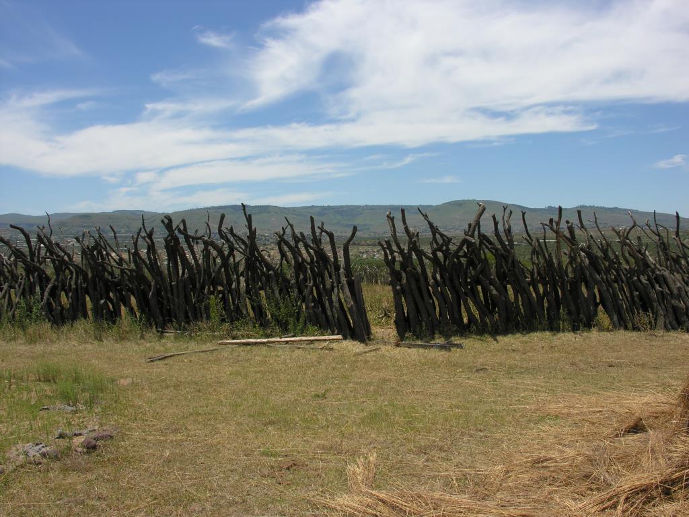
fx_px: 697
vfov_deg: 40.7
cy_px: 258
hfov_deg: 52.6
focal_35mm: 35
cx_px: 344
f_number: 7.1
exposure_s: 1/257
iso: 50
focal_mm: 8.9
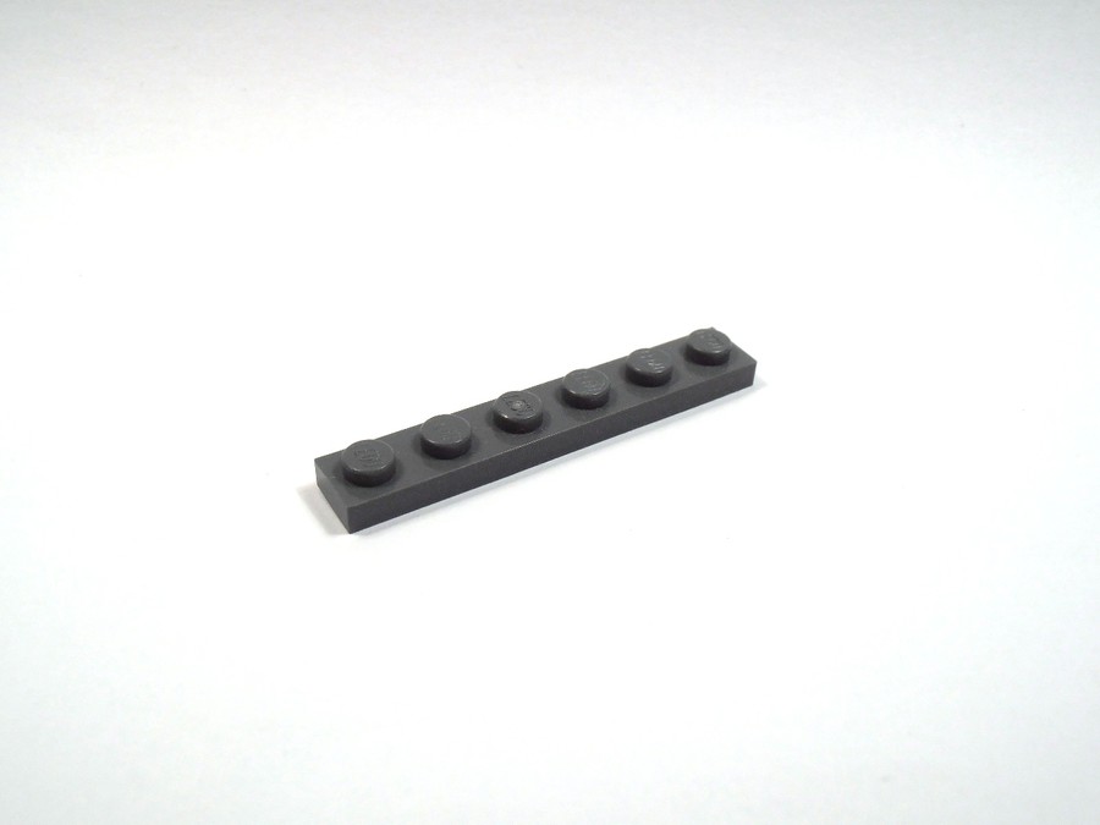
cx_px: 550
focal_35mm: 37
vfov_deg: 38.7
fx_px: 1176
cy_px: 412
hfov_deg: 50.1
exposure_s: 1/125
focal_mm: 6.61
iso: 80
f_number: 3.9
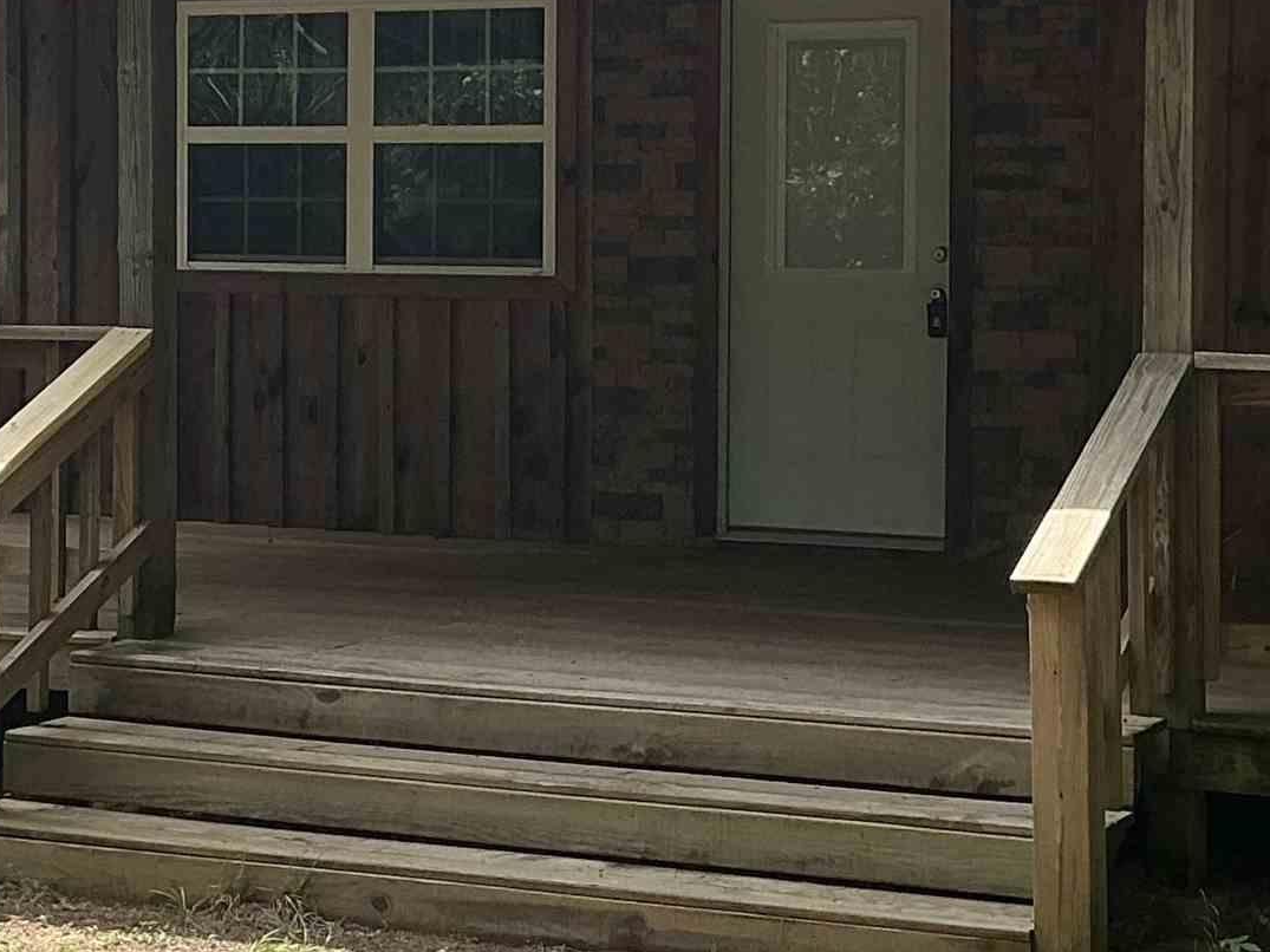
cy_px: 273
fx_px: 2935
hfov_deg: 24.4
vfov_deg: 18.3
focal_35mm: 80
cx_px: 627
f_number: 1.8
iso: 25
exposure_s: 1/683
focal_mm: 3
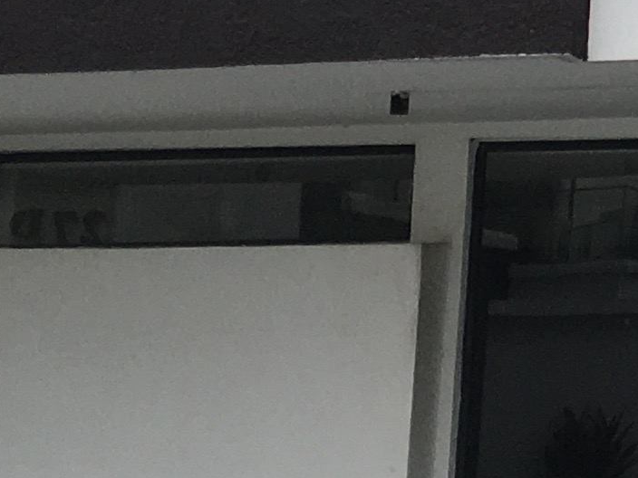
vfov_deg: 8.6
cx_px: 1357
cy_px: -390
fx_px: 3060
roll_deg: +2.3
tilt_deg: +16.4
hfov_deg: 10.7
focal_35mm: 166
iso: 25
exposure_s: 1/1451
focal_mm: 4.15
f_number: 2.2
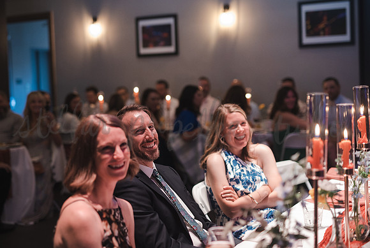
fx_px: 597
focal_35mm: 58
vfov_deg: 23.5
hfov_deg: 34.4
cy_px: 105
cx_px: 155
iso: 2000
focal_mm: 50
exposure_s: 1/125
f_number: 1.8
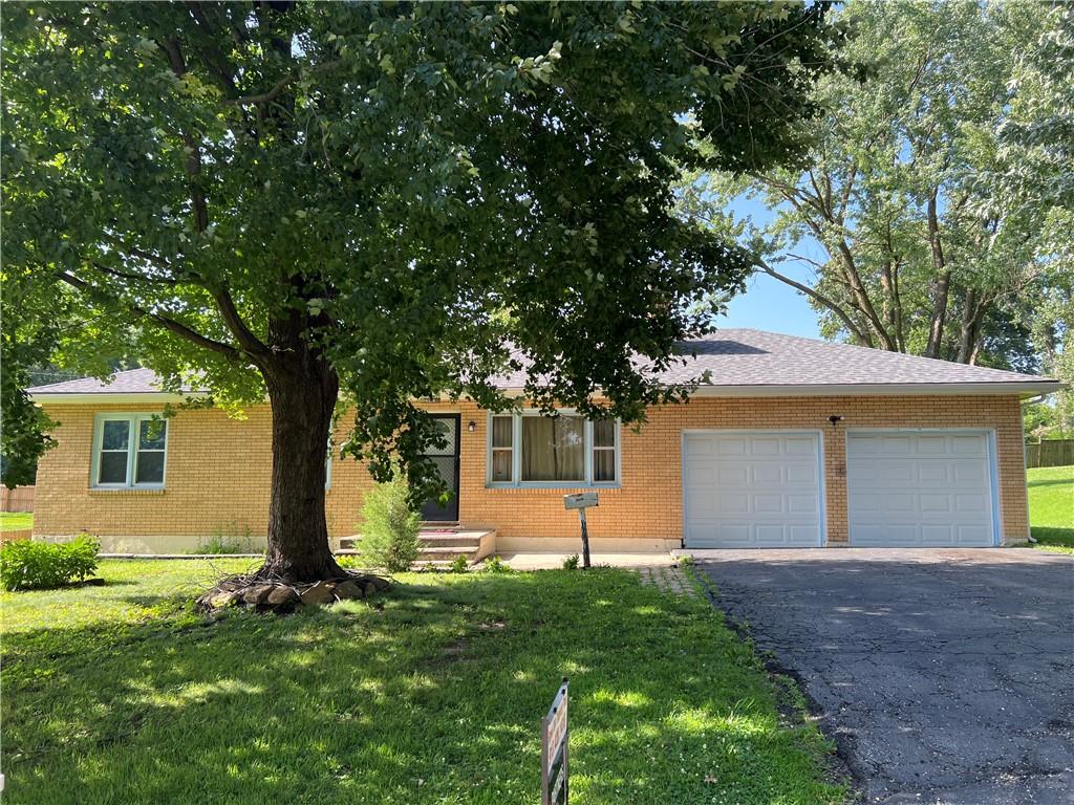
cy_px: 402
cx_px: 537
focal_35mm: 26
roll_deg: +0.1
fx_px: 807
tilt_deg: +6.5
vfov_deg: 53.1
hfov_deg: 67.3
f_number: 1.5
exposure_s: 1/555
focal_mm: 5.7
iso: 50
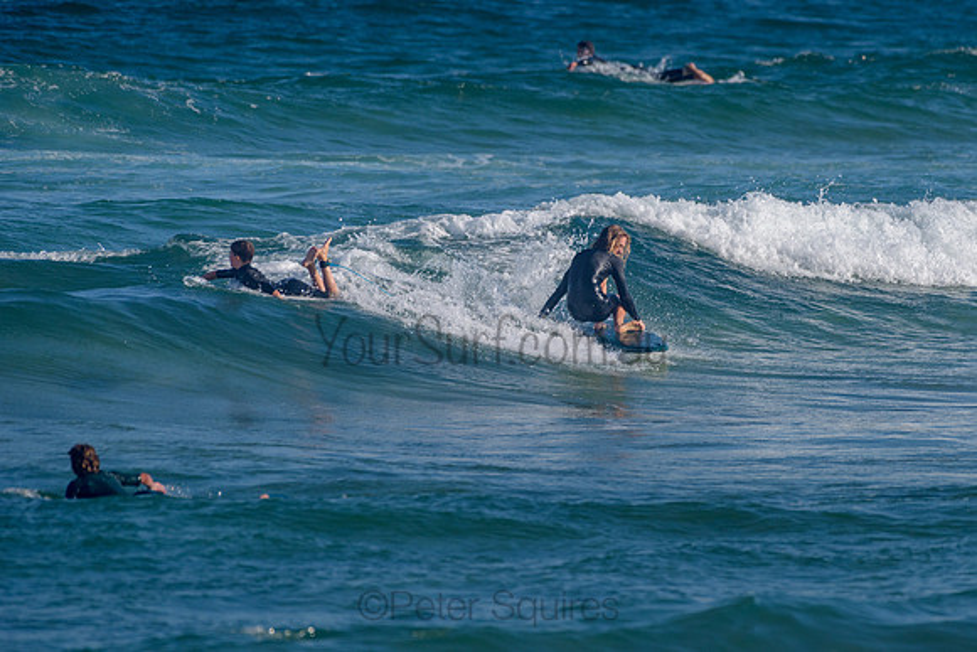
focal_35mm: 613
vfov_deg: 2.2
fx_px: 16645
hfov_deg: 3.4
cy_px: 303
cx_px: 599
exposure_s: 1/2000
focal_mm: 500
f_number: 5.6
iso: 160
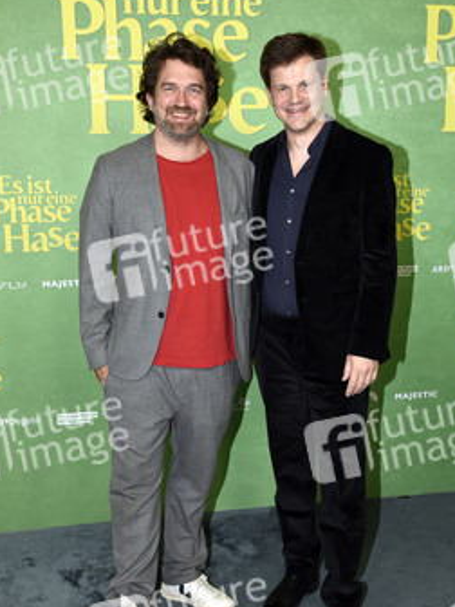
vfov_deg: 46.6
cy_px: 350
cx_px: 233
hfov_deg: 36.0
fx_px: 701
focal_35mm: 40
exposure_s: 1/125
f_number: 6.3
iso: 500
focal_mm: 35
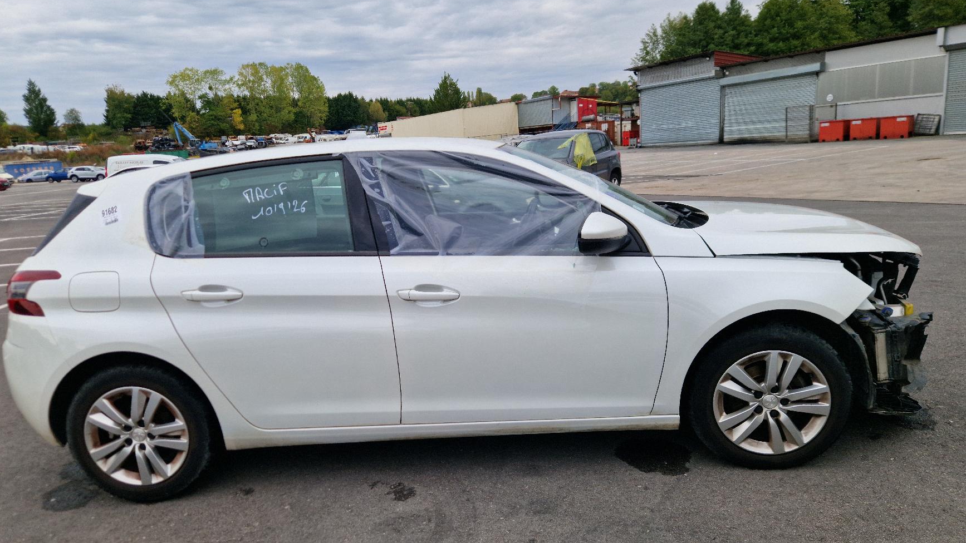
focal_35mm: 26
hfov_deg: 71.9
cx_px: 479
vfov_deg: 44.3
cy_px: 296
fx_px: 666
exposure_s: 1/400
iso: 50
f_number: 1.8
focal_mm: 5.4
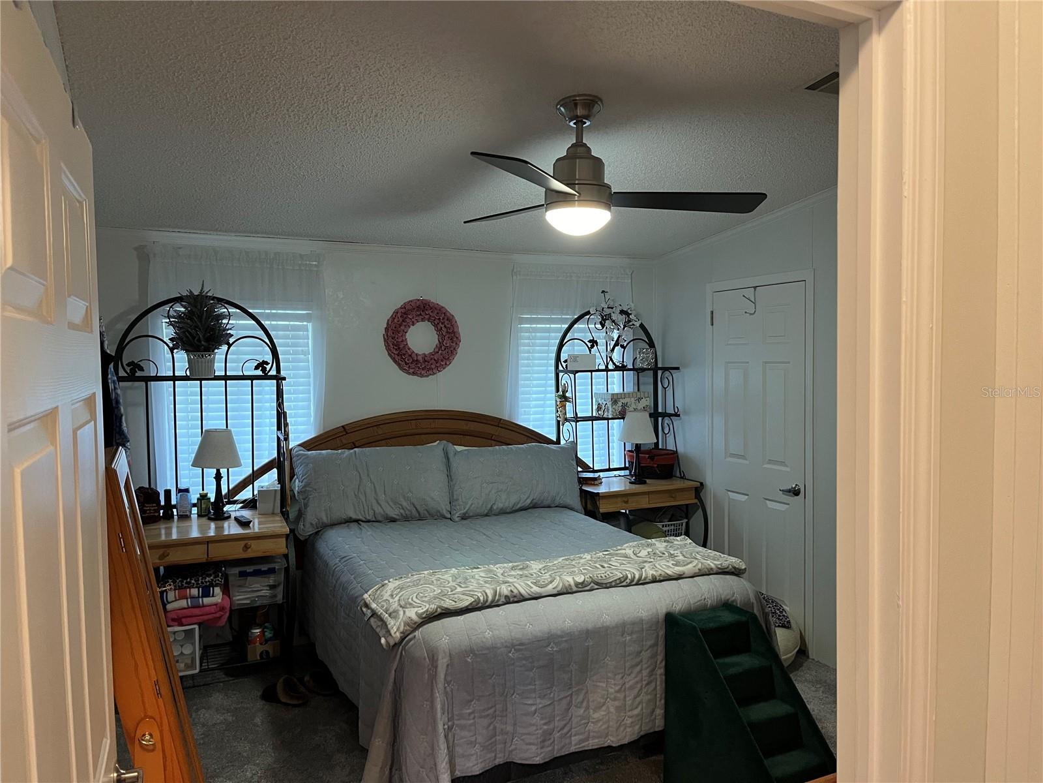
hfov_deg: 67.3
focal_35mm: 26
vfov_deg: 53.1
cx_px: 522
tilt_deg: -4.2
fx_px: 783
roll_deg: +0.4
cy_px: 392
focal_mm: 5.1
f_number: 1.6
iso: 250
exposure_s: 1/60
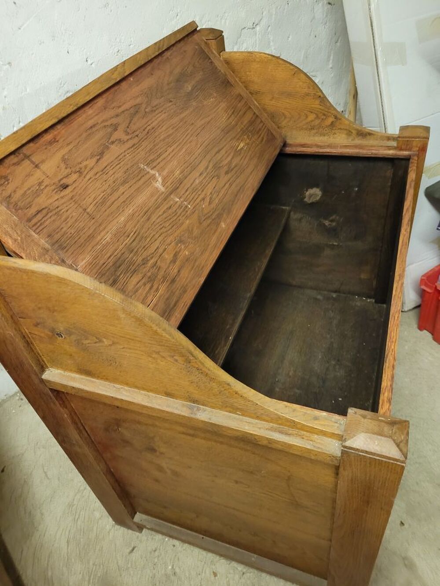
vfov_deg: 67.3
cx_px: 220
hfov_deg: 53.1
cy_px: 293
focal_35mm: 26
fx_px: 441
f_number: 1.8
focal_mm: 5.4
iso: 1000
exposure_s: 1/25
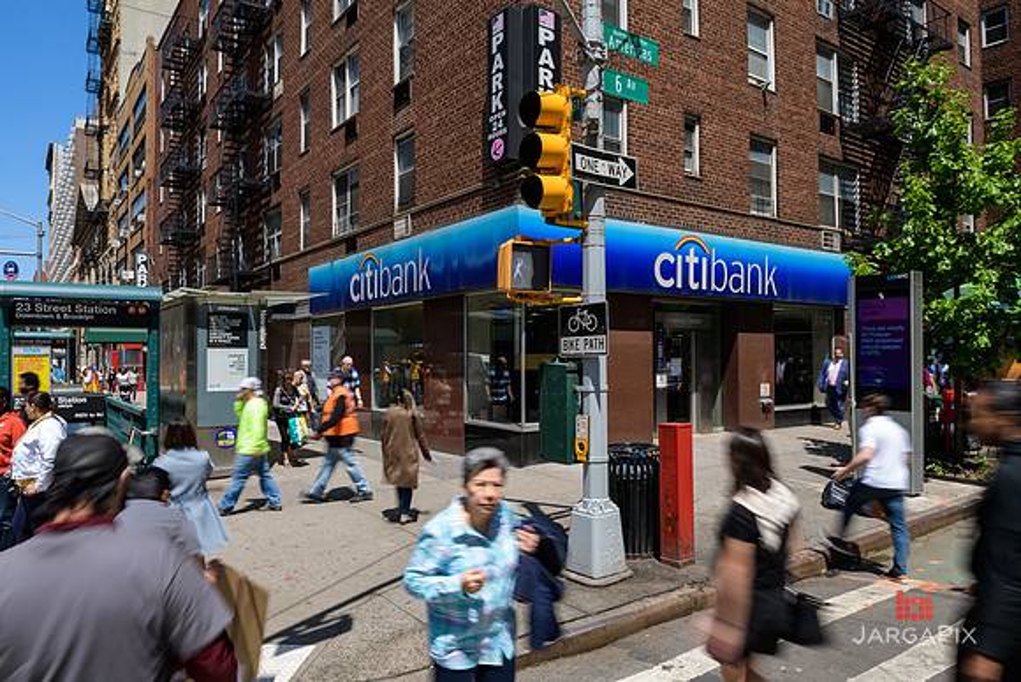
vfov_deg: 53.2
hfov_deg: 73.7
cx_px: 510
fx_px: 681
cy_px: 341
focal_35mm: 24
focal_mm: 24
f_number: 20
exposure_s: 1/15
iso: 31
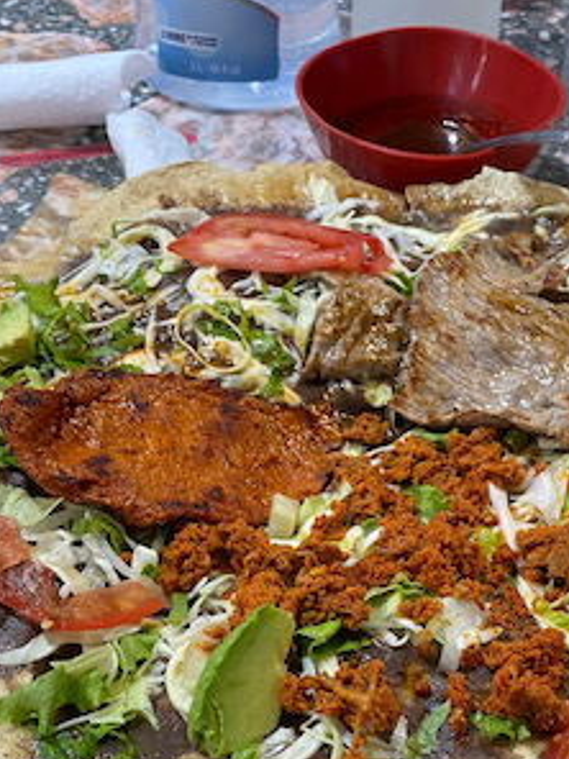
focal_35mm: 48
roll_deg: -1.4
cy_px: 488
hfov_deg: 30.2
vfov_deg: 39.3
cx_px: 338
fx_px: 1052
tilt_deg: -44.7
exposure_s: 1/60
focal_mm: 4.25
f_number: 1.8
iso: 100
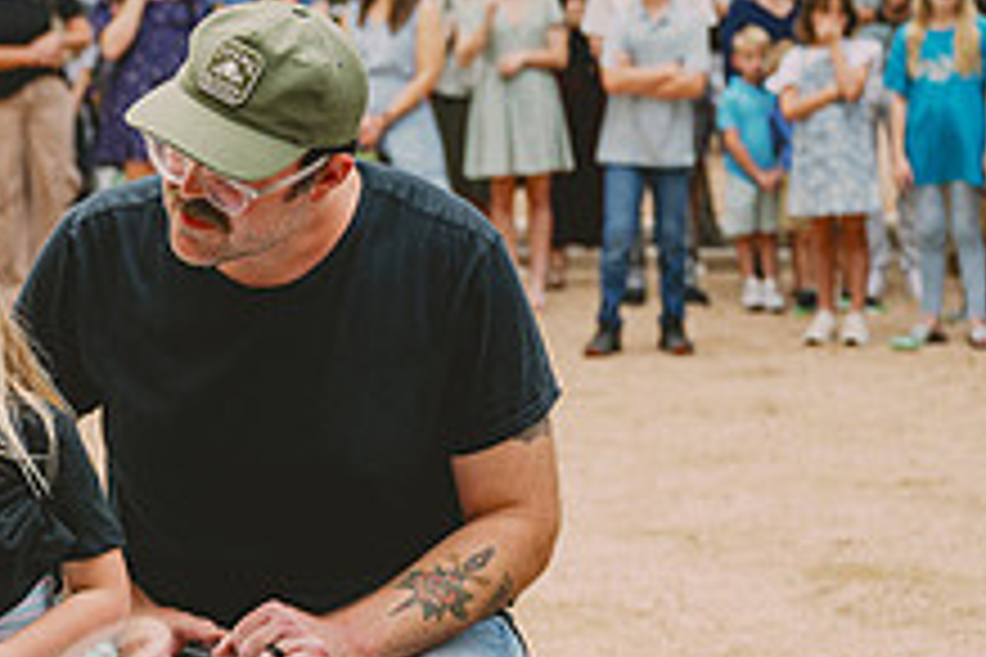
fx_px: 3122
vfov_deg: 12.0
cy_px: 362
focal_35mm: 114
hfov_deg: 17.4
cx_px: -90
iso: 250
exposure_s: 1/640
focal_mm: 43
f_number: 2.8
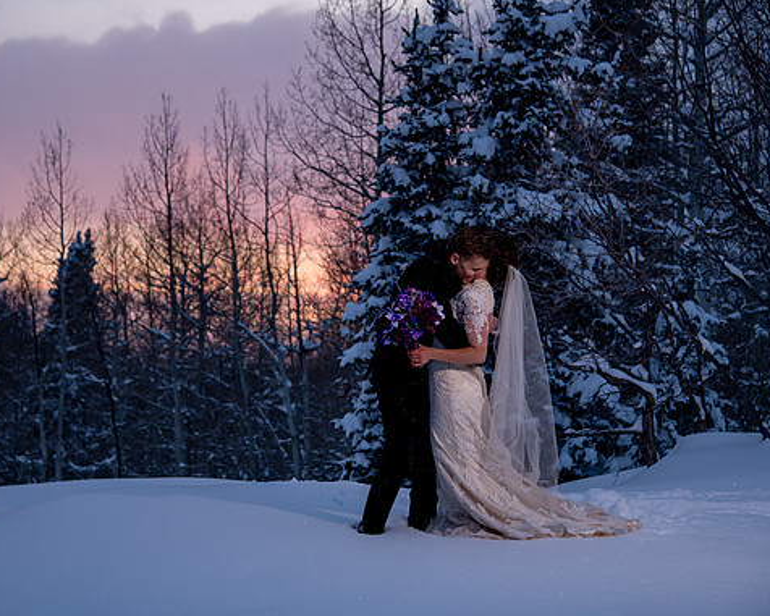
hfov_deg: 23.3
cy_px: 310
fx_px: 1869
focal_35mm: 82
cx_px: 334
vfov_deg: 18.7
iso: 400
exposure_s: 1/250
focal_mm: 66
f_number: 4.5
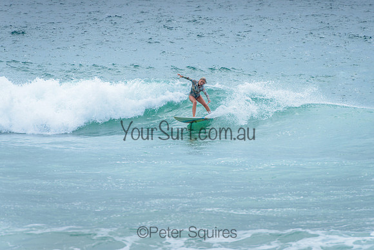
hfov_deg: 4.2
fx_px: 5093
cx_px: 208
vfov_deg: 2.8
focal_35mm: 490
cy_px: 97
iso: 500
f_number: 7.1
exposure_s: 1/1600
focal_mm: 400
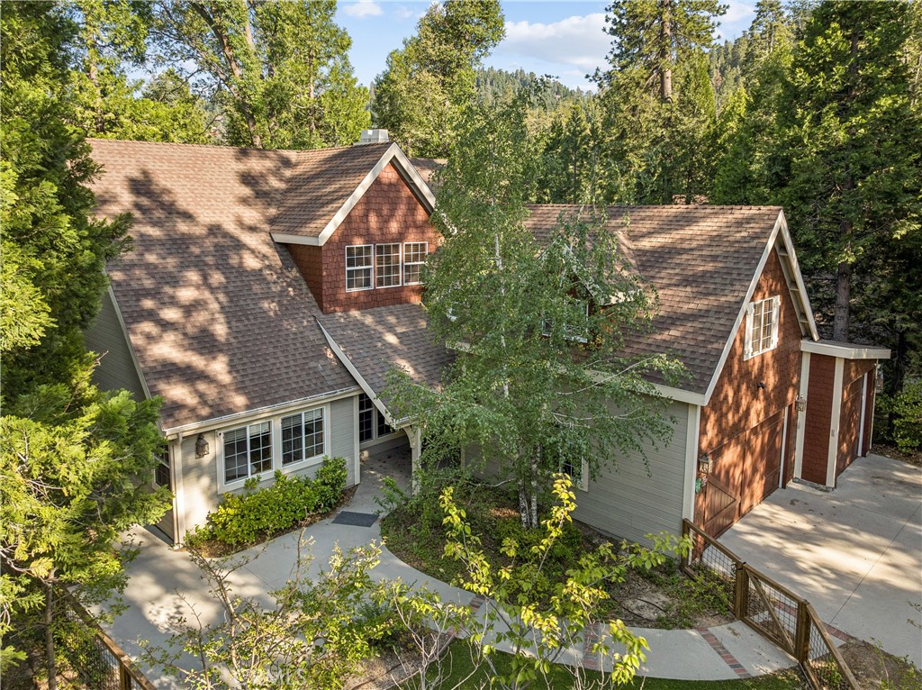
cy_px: 345
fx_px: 639
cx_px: 461
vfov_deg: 56.7
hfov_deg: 71.6
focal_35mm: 24
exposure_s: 1/15
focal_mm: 12.3
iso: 100
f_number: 2.8
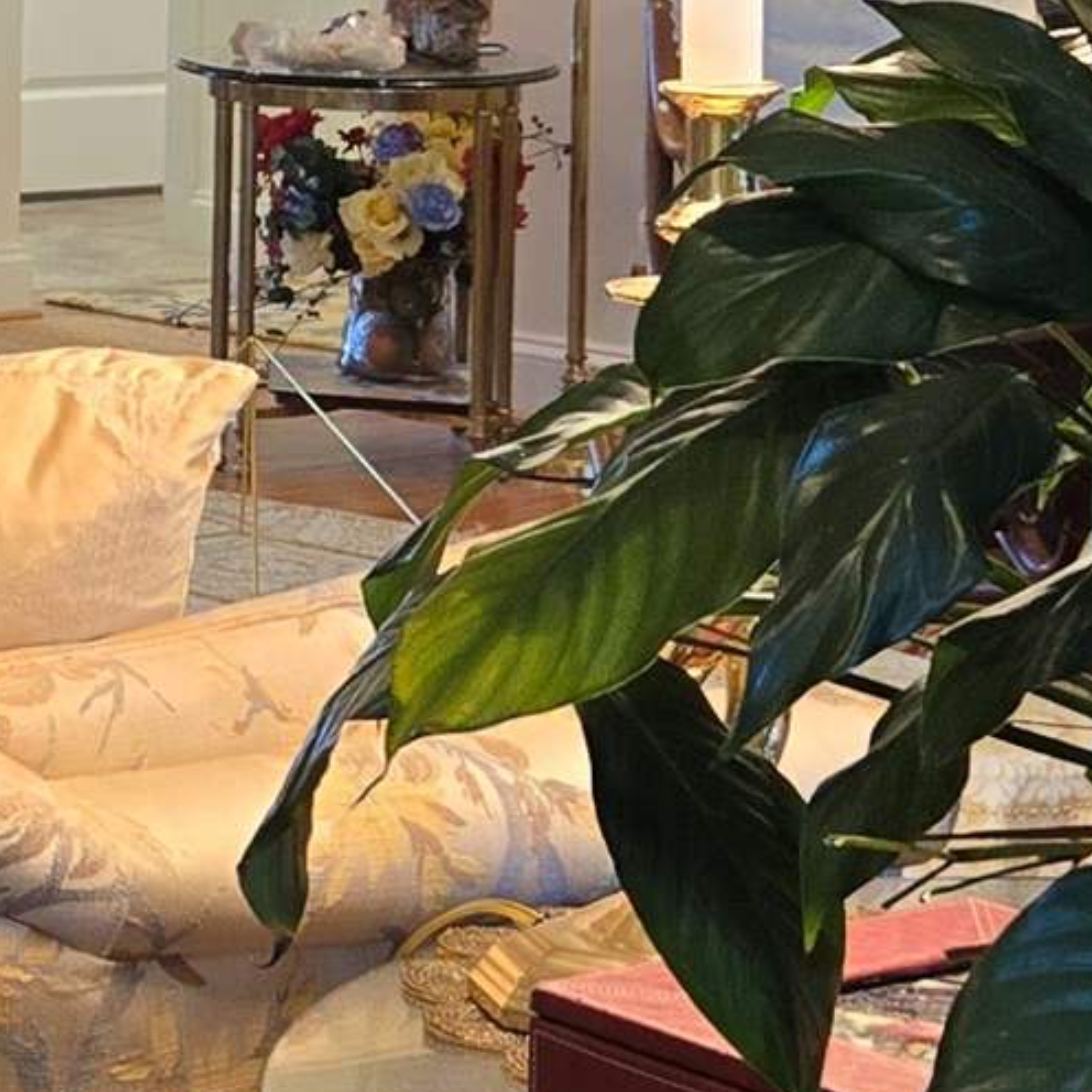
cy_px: 136
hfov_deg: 12.8
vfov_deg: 13.7
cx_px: -751
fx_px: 4497
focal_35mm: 126
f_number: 1.8
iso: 125
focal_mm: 5.4
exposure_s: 1/120
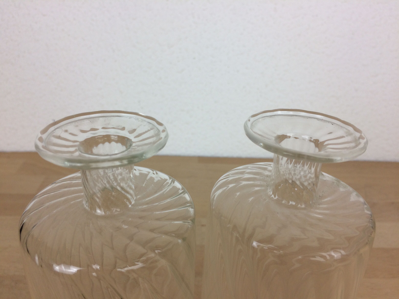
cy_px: 150
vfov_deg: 48.2
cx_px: 200
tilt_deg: -26.5
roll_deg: -3.8
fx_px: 334
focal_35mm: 29
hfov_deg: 61.7
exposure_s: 1/100
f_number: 2.2
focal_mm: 4.15
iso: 40
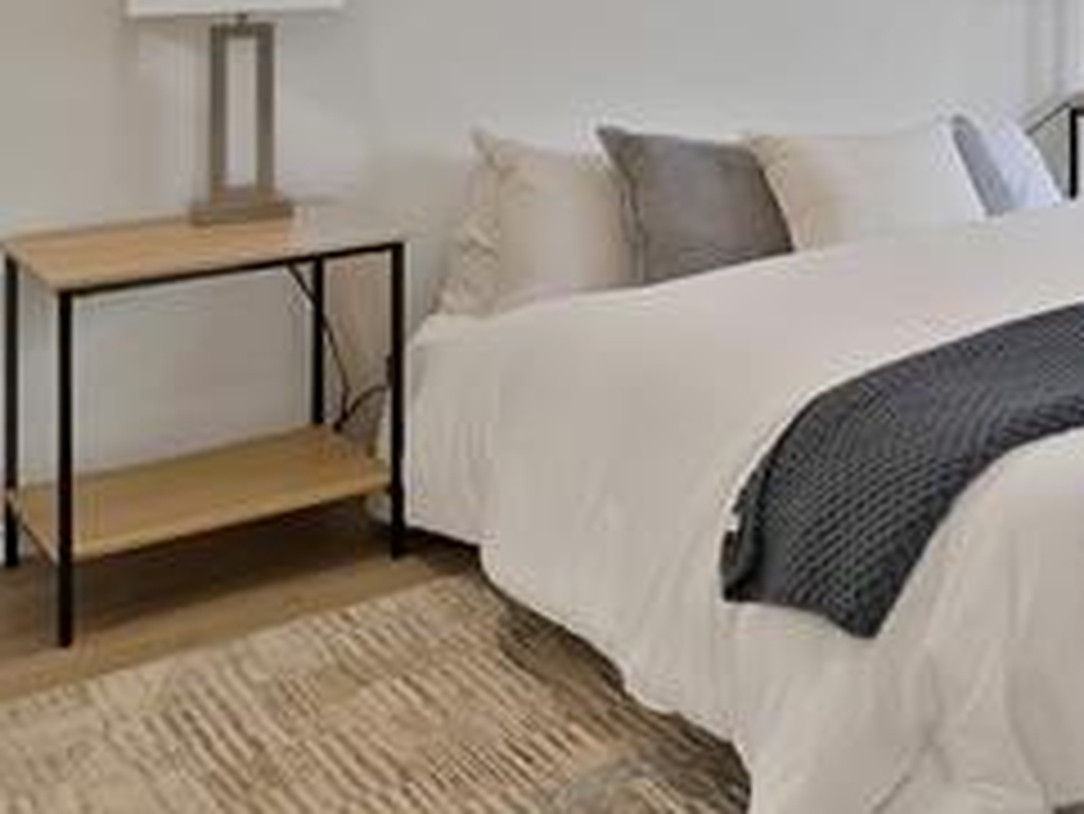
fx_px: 1535
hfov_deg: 29.1
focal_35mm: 49
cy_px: -126
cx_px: 1507
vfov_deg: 26.8
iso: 640
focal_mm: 12
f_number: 9
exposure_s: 1/4
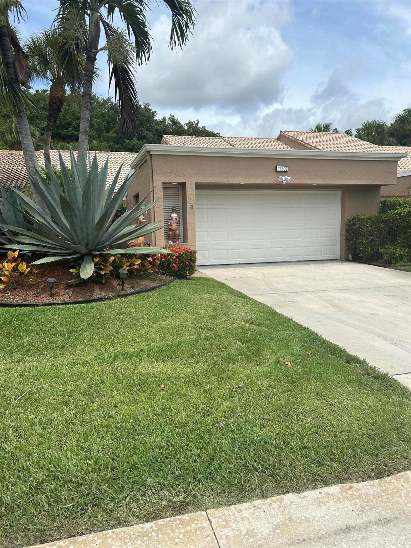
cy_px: 274
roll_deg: +0.6
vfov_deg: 67.3
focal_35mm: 26
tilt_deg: -6.5
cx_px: 206
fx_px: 412
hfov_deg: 53.1
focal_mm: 5.7
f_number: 1.5
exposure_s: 1/4444
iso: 50
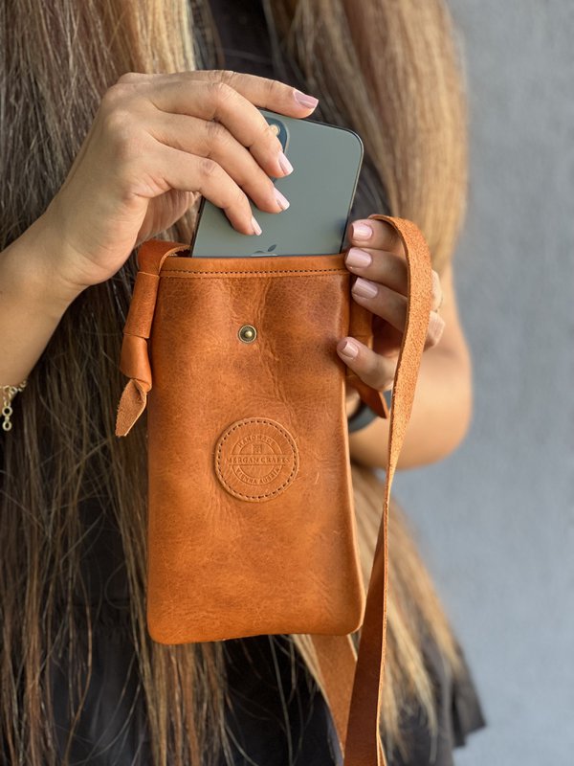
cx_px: 287
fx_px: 1702
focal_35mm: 77
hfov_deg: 19.1
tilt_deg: -7.2
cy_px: 383
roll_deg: -0.1
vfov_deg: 25.3
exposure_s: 1/121
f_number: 2.8
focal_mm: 9
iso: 125
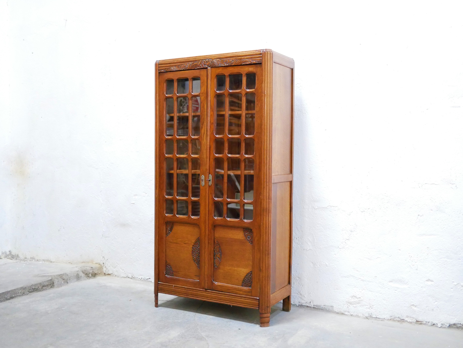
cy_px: 174
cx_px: 232
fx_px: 535
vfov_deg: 36.0
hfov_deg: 46.8
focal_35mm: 40
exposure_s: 1/40
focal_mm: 20
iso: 3200
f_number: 1.7
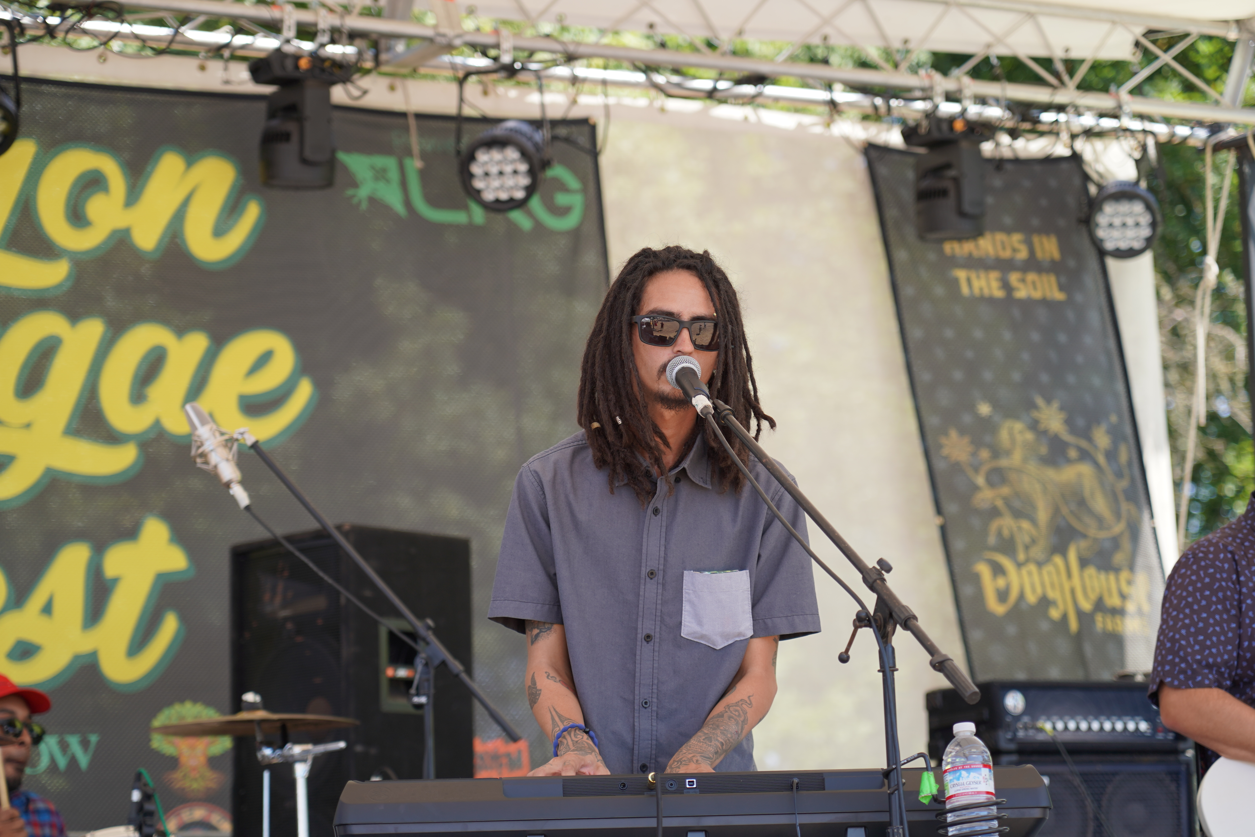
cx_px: 628
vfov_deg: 13.0
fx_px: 3660
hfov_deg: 19.5
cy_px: 418
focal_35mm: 105
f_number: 4
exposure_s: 1/200
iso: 100
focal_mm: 105
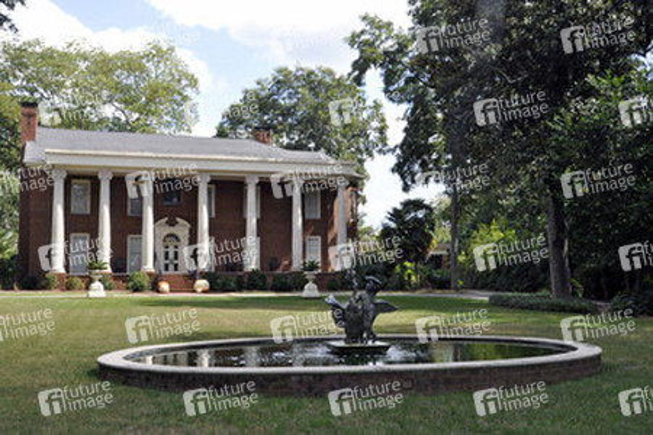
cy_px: 218
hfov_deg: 46.4
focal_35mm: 42
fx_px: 762
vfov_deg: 31.9
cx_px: 326
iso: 1000
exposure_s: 1/200
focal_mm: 28
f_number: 18
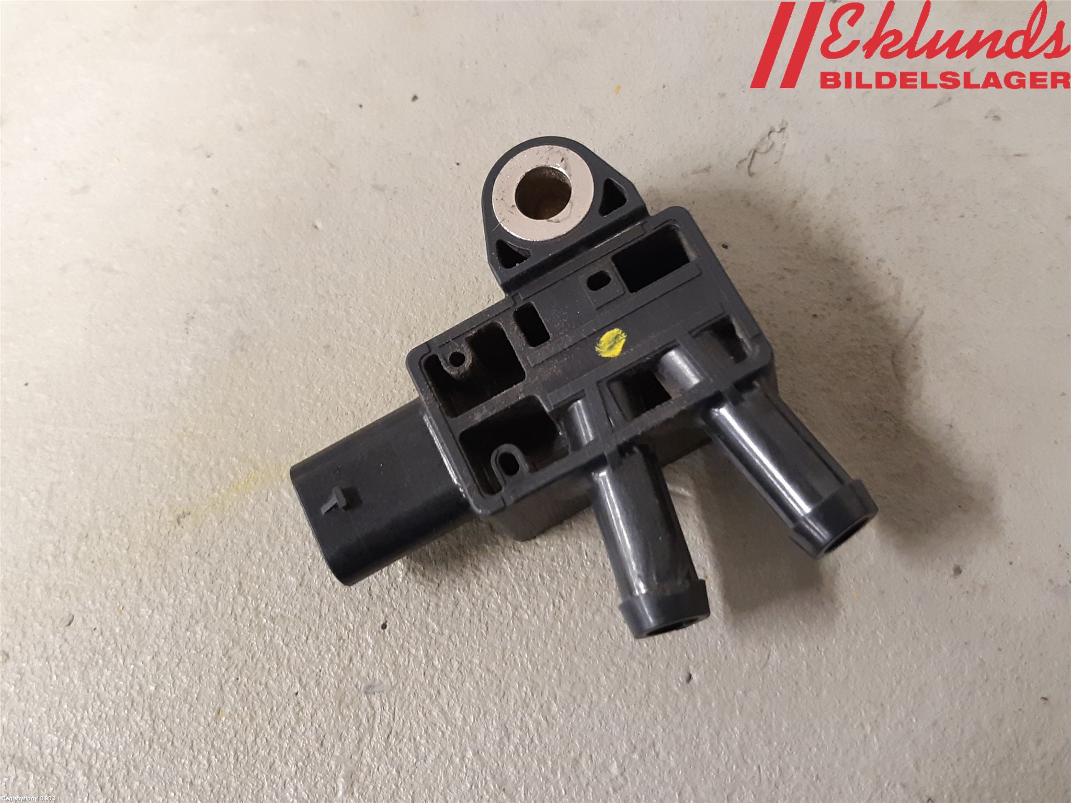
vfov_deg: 53.1
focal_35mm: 26
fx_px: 804
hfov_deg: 67.3
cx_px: 536
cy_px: 402
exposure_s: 1/33
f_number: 1.7
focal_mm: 3.93
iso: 250
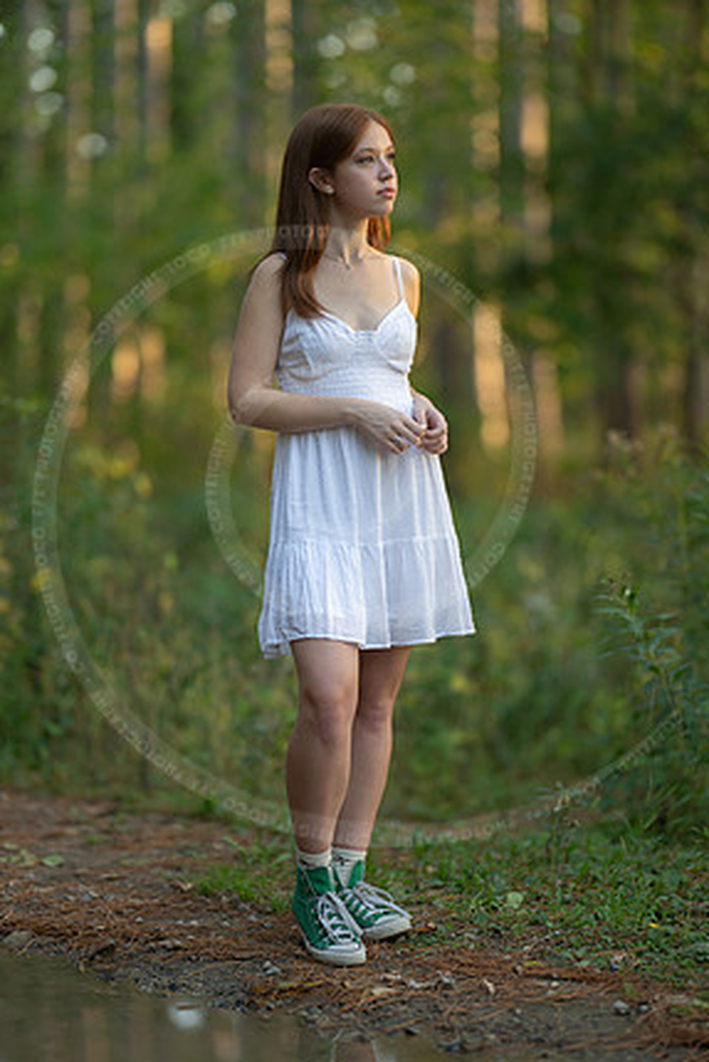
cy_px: 526
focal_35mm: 89
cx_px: 366
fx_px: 2627
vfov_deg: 22.9
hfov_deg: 15.4
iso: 160
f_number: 1.2
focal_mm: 85
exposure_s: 1/500
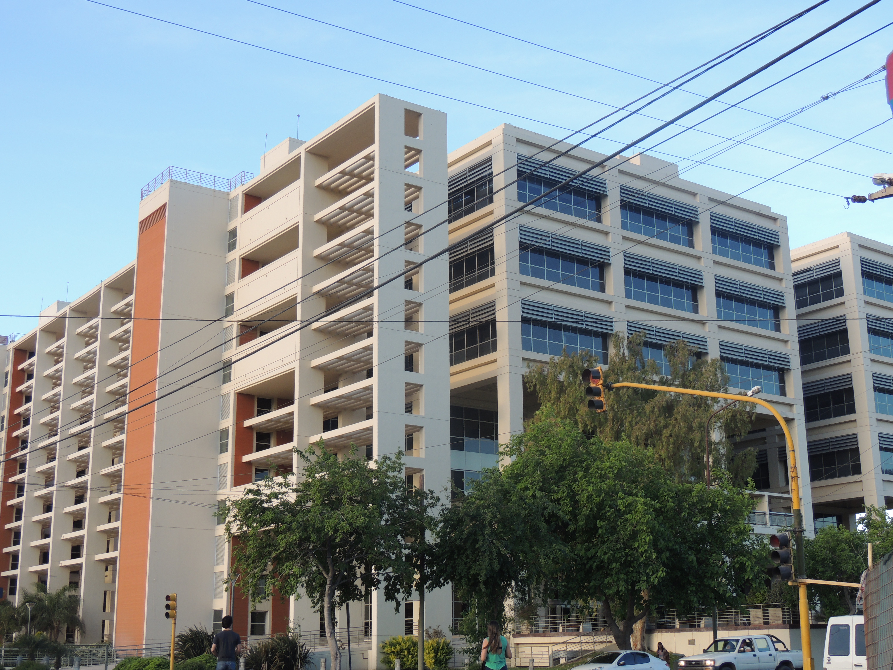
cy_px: 335
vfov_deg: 30.9
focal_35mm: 47
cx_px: 446
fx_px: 1212
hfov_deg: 40.4
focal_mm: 8.3
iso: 100
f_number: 3.5
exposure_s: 1/125
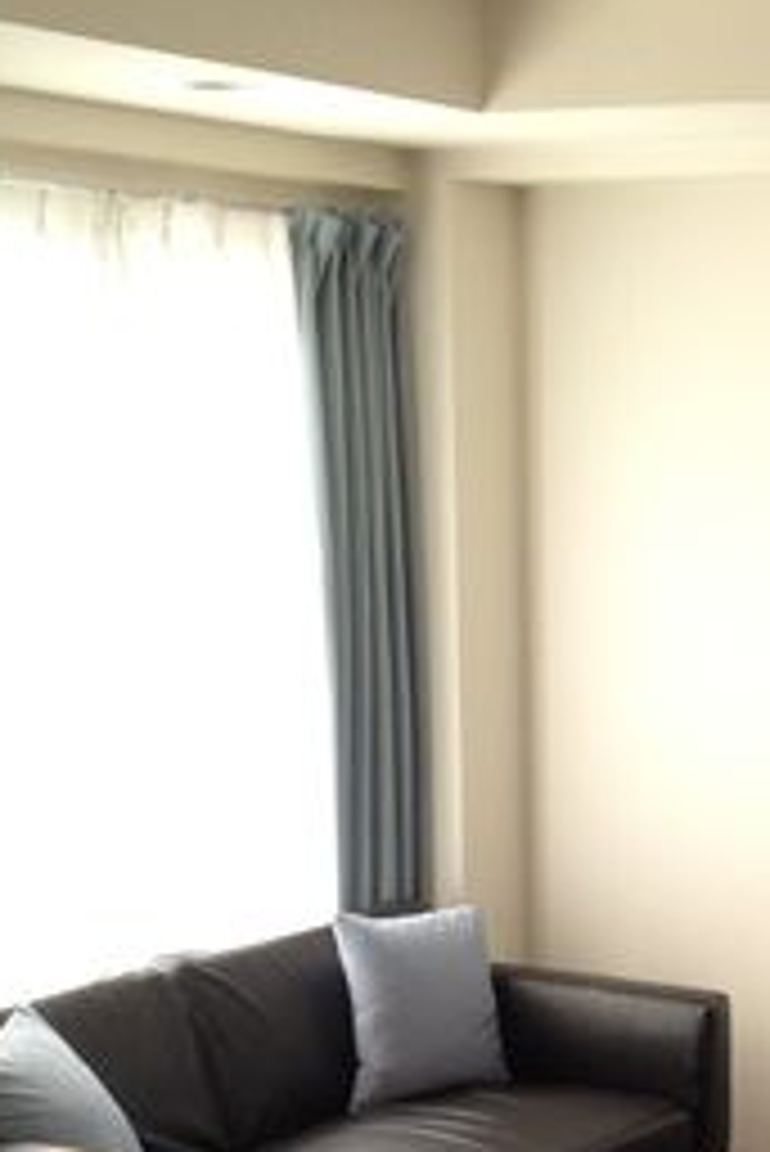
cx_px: 806
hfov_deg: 14.7
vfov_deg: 21.8
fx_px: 2915
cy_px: 1053
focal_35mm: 91
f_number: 2.4
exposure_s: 1/120
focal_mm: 4.28
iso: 80
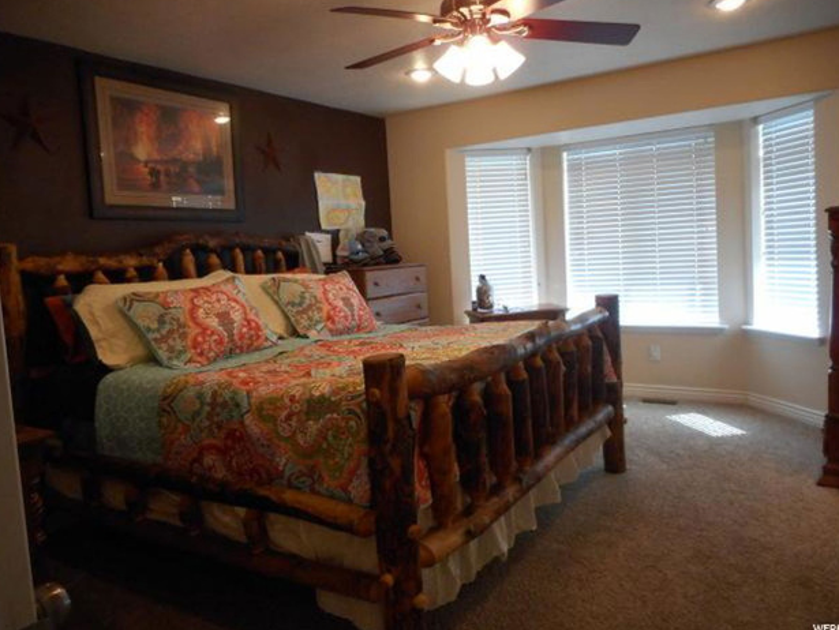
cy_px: 307
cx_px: 420
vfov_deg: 53.1
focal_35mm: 26
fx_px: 631
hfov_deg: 67.3
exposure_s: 1/30
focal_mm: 4.5
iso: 320
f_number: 3.7
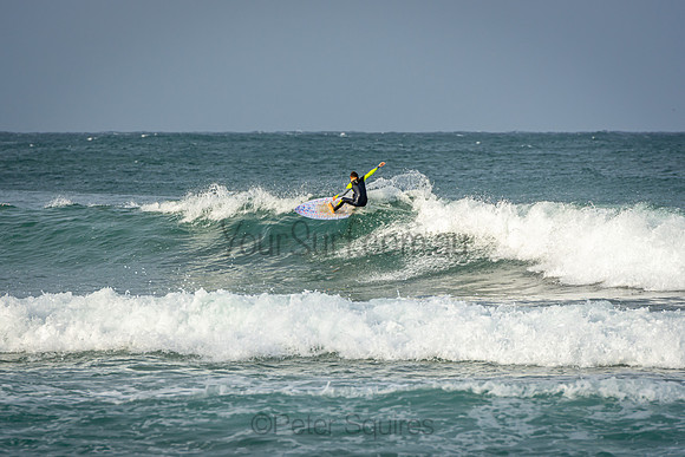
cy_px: 228
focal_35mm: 321
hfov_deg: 6.4
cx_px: 342
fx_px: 6111
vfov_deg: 4.3
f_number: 5.6
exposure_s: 1/1600
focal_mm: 200
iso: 200
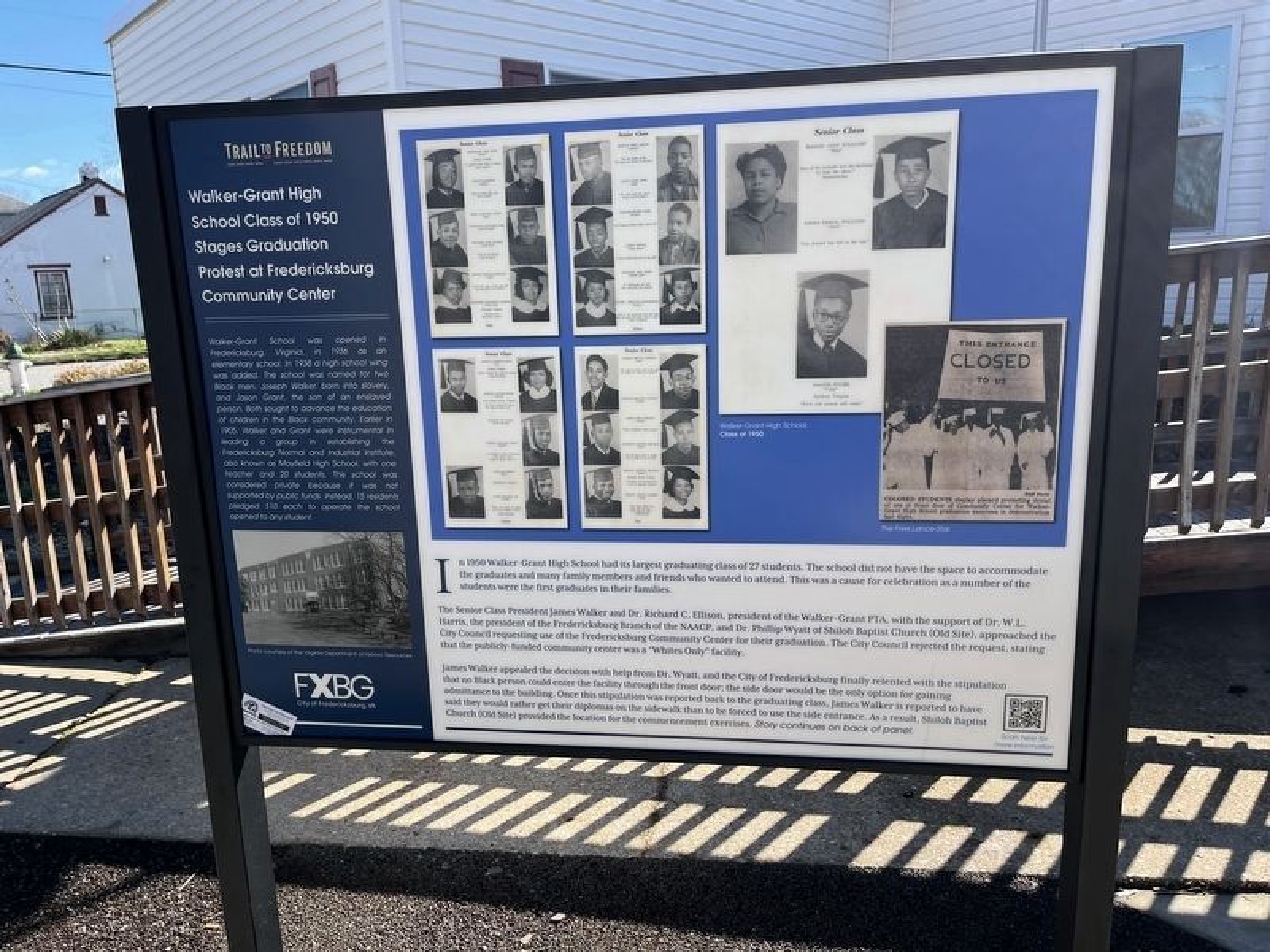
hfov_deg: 67.3
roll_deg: +1.5
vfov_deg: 53.1
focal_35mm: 26
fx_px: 954
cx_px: 635
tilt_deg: -10.9
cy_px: 476
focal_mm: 5.1
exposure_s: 1/1517
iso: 50
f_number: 1.6
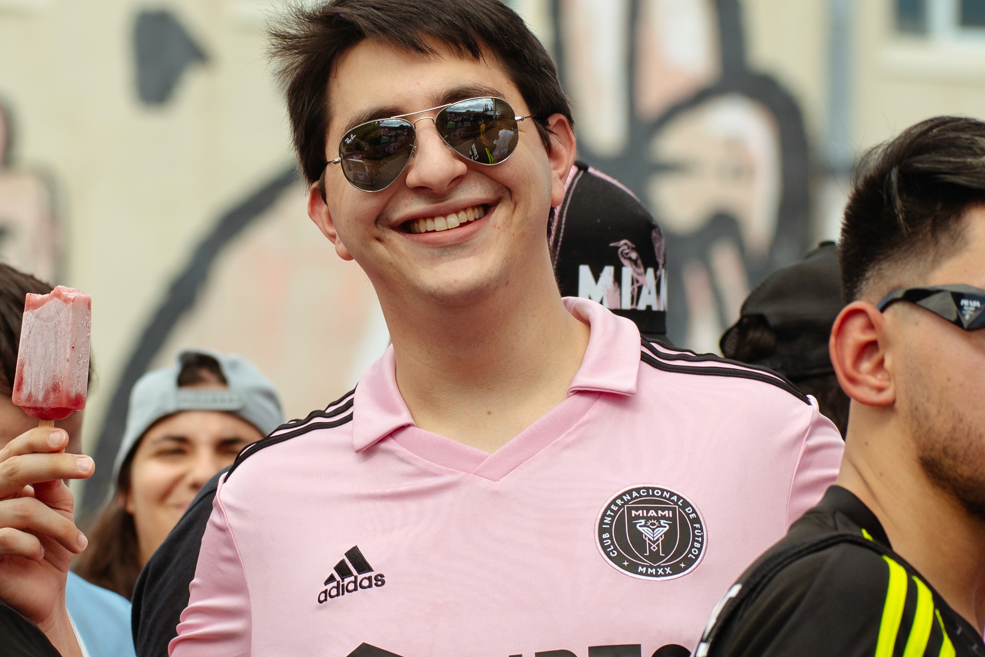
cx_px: 351
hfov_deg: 6.0
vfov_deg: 4.0
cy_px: 391
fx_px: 9384
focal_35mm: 343
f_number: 7.1
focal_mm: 135
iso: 160
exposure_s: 1/320
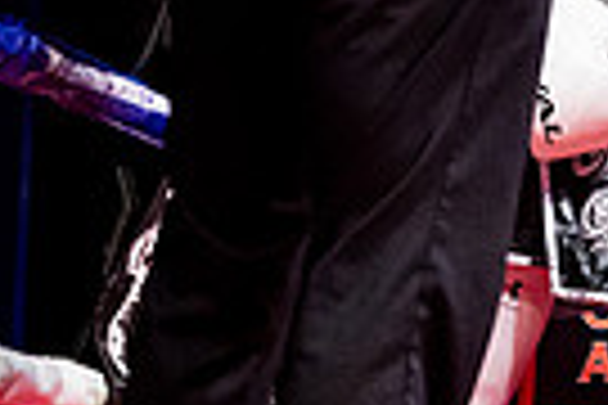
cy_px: -338
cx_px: 1054
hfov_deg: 7.9
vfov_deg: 5.3
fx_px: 4273
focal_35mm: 253
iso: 4000
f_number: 2.8
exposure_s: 1/1000
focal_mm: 50
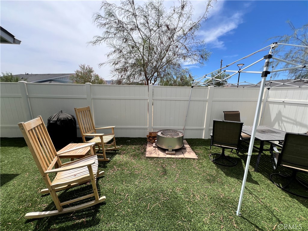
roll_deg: -1.2
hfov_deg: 106.2
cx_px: 154
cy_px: 116
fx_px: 116
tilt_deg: -9.4
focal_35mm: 13
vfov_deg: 89.9
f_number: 1.8
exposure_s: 1/1647
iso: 32
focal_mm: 1.57
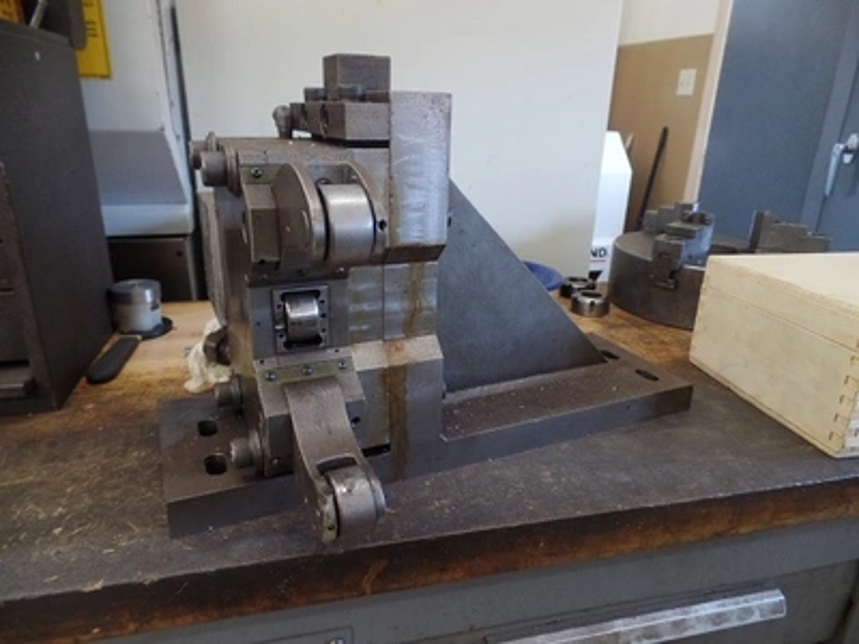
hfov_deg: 73.9
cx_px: 430
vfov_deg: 58.9
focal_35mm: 23
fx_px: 571
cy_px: 322
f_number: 2.8
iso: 400
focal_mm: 4.1
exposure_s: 1/30
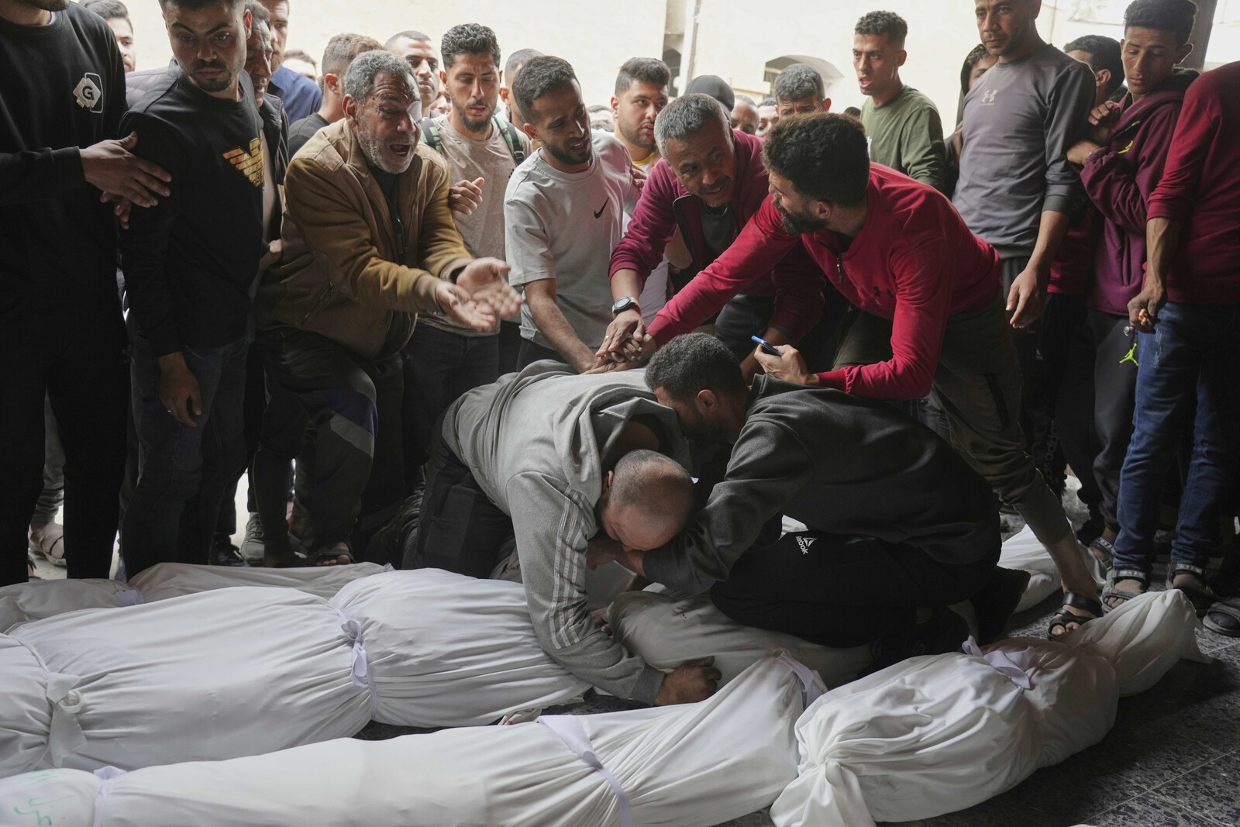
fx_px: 999
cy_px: 414
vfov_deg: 45.0
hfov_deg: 63.7
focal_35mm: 29
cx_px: 620
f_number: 4
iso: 500
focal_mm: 29
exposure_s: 1/200
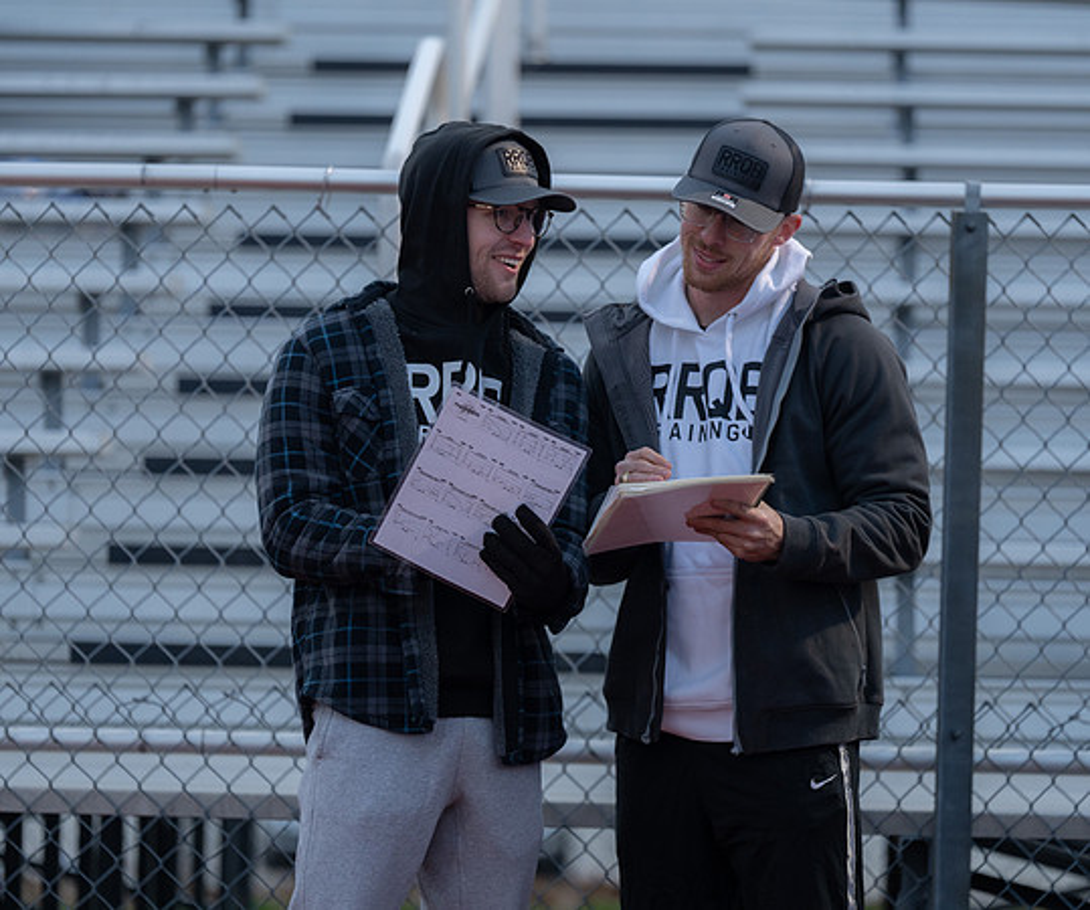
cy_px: 455
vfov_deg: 8.5
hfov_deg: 10.1
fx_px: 6144
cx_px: 553
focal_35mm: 187
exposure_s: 1/320
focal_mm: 162
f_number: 2.8
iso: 500
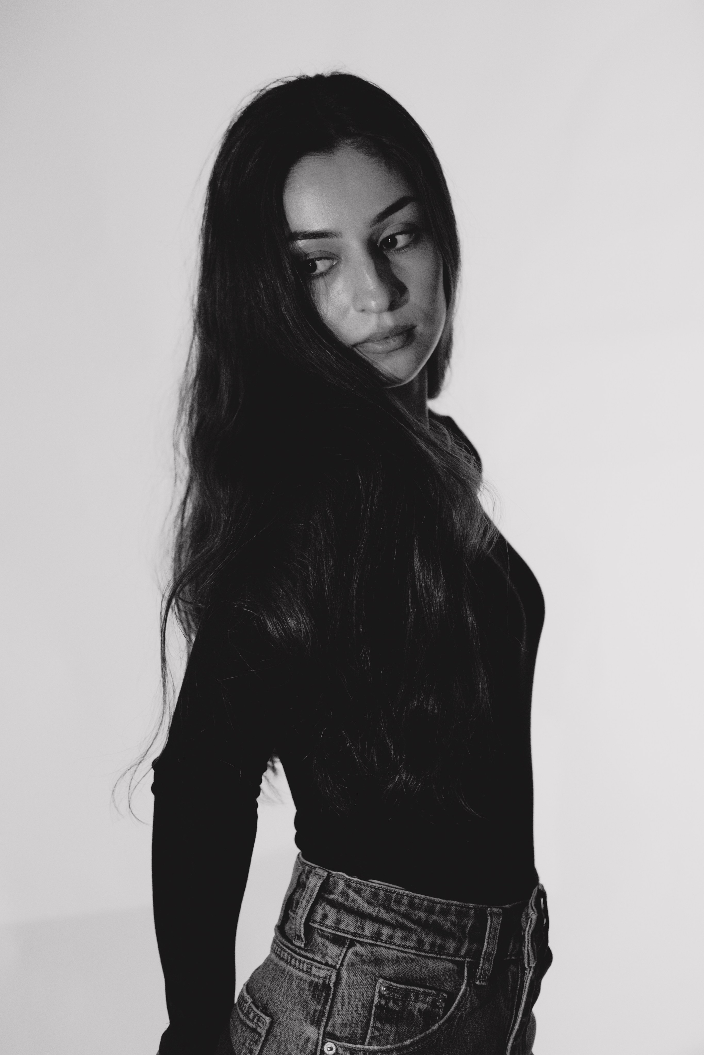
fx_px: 1555
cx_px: 352
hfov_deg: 25.5
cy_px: 528
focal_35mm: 53
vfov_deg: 37.5
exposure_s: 1/180
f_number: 2
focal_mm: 35
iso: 4000
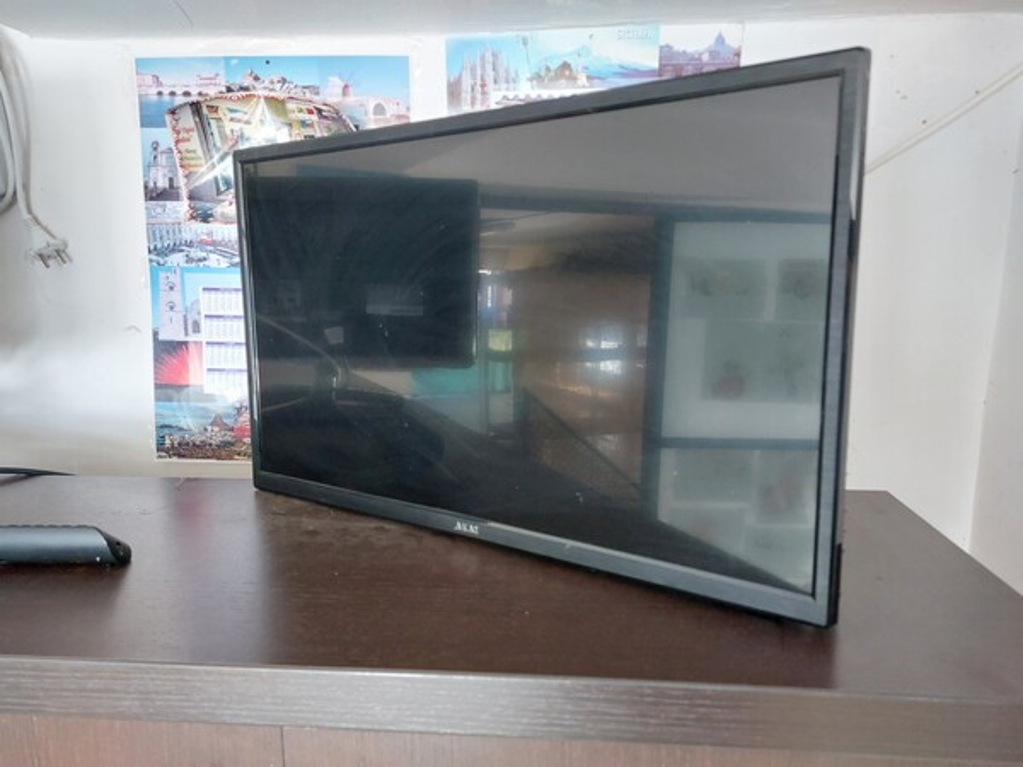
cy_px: 384
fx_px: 739
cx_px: 512
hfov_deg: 69.4
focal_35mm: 25
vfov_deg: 54.9
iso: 640
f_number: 1.8
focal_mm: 5.23
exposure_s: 1/50
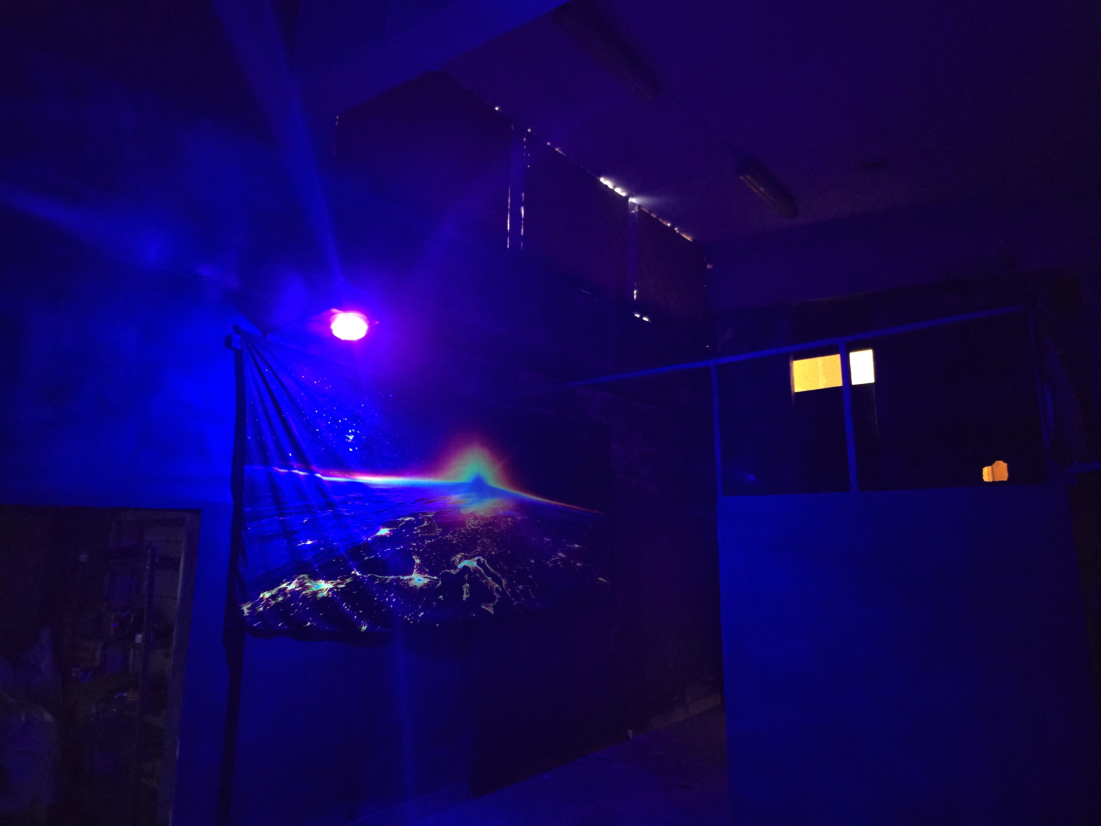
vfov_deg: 58.9
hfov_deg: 73.9
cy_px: 413
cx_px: 550
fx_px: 732
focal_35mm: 23
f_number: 1.7
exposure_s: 1/16.7
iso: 8000
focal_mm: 6.3
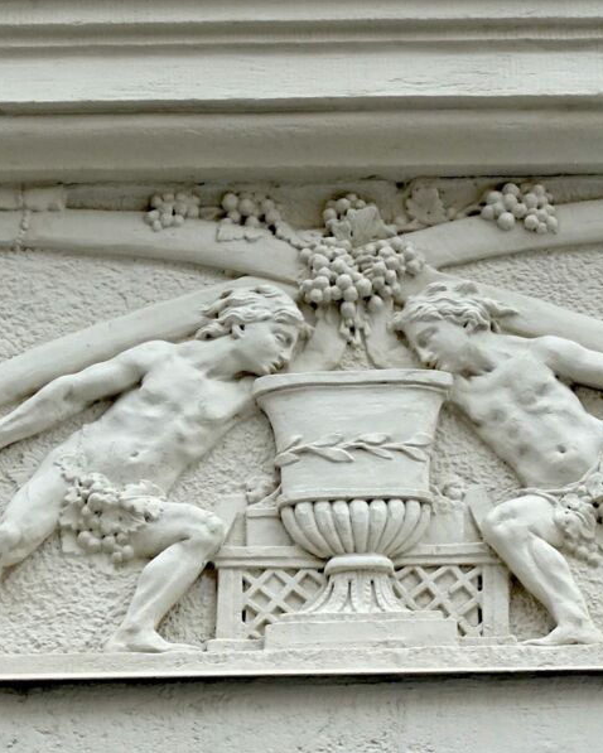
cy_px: 376
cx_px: 358
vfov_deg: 19.4
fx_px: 2207
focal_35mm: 99
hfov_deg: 15.5
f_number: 4
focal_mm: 25.7
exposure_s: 1/100
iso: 125
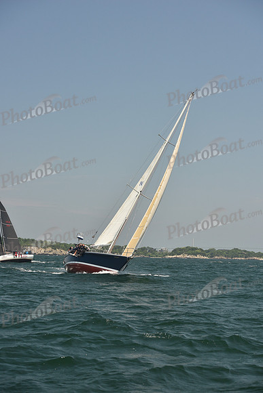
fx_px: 767
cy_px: 196
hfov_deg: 19.5
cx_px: 132
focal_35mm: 70
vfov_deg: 28.8
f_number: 6.3
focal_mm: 70
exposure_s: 1/640
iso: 250
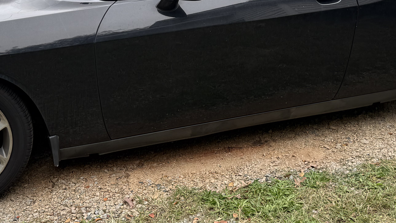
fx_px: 609
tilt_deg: -13.9
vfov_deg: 20.4
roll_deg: -2.9
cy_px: 35
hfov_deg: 36.0
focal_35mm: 58
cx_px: 188
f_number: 1.78
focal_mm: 6.76
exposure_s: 1/494
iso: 80
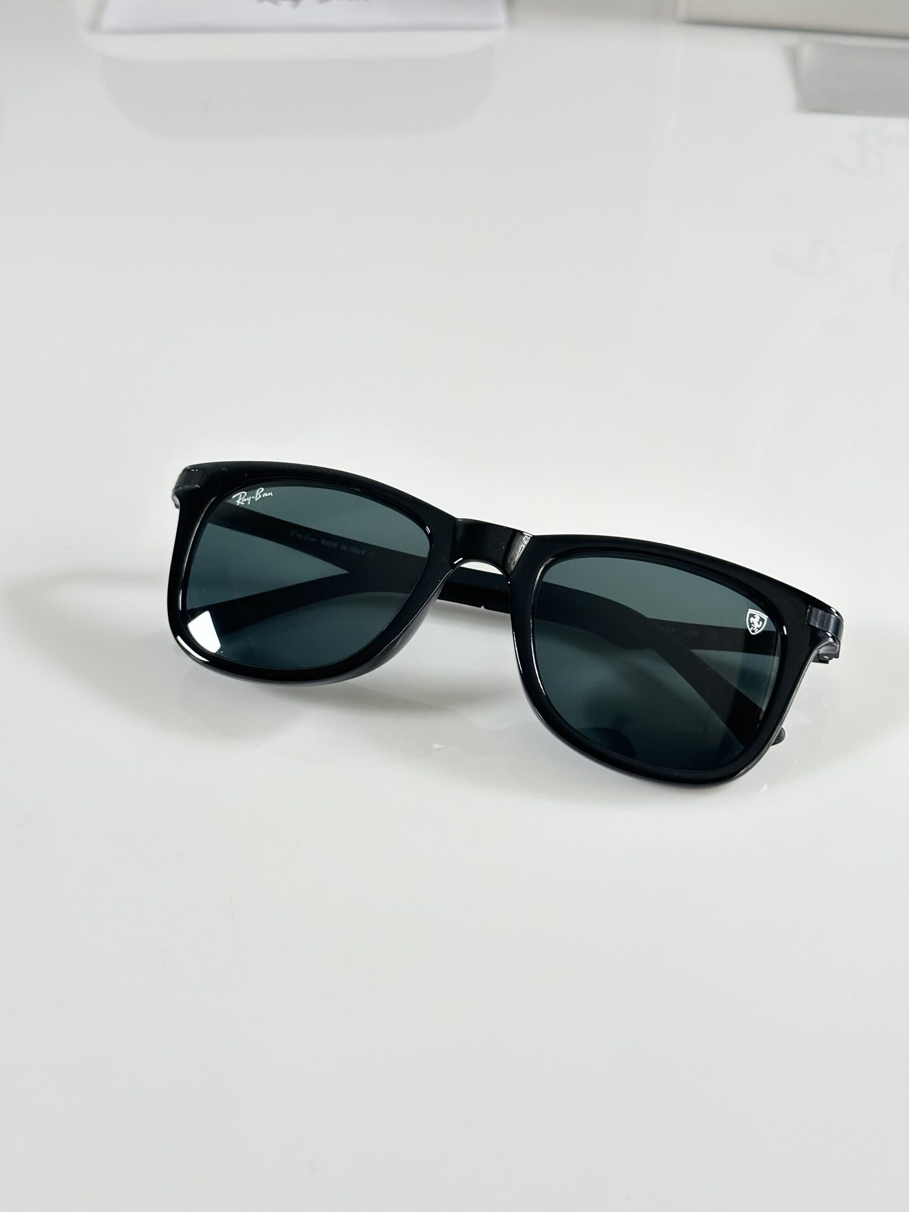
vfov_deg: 39.7
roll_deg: +0.0
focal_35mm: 48
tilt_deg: -40.1
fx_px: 1681
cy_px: 606
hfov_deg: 30.3
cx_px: 454
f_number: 1.78
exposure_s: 1/100
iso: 80
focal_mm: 6.86
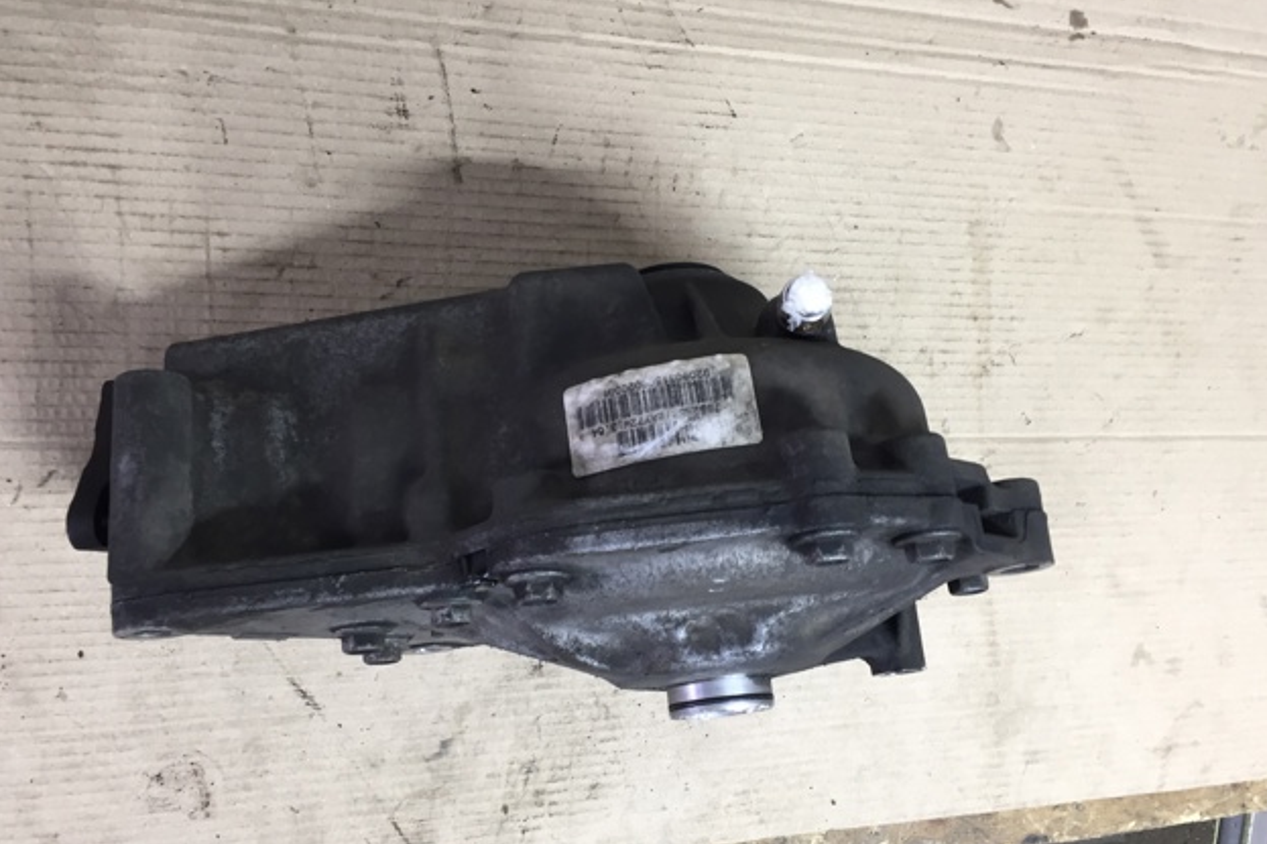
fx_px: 1091
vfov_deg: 42.2
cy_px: 474
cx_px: 635
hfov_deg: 60.3
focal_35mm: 31
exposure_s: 1/33
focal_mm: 4.15
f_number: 2.2
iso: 80
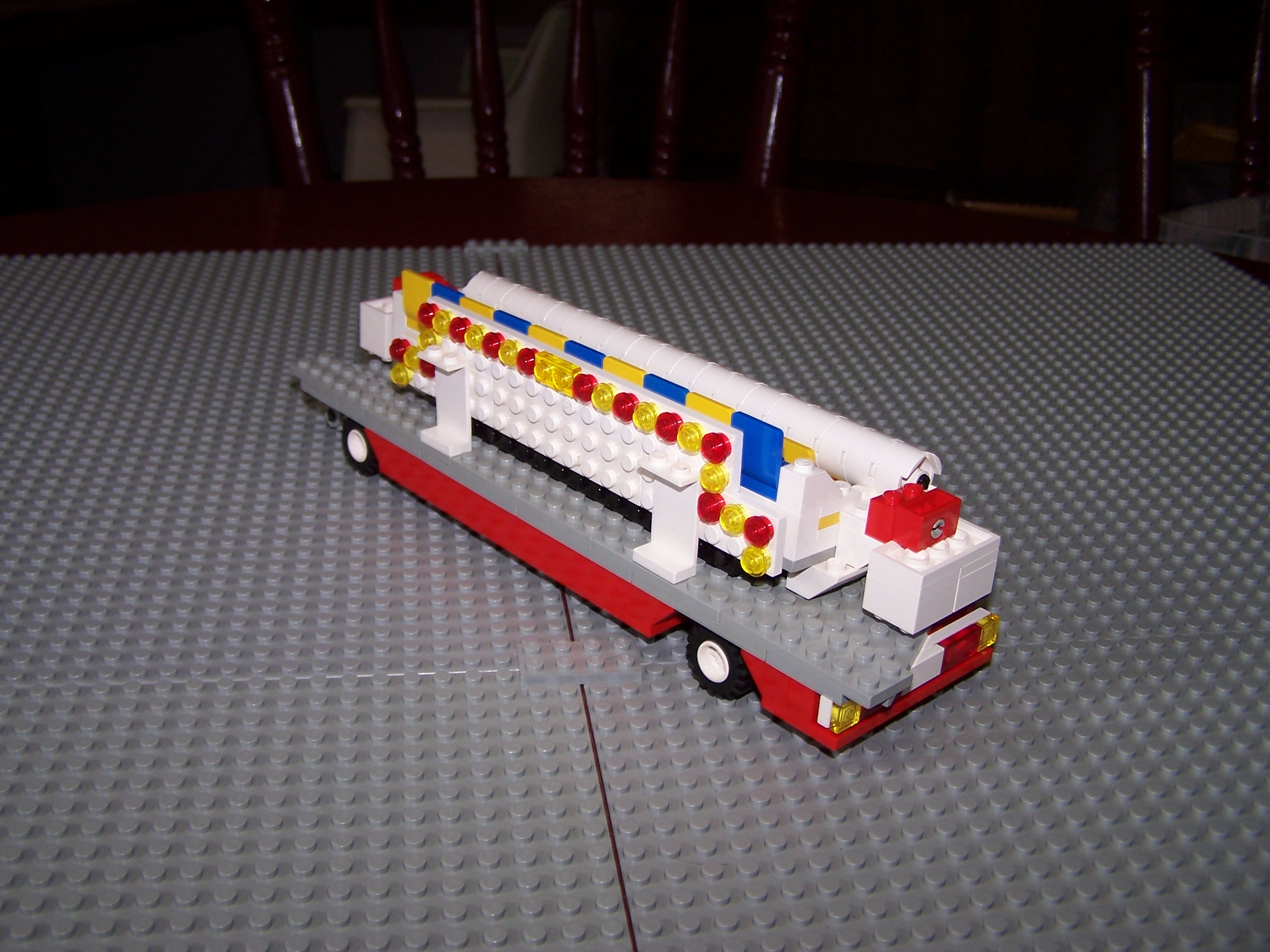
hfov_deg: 49.0
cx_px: 635
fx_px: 1394
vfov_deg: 37.7
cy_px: 476
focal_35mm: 38
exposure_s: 1/60
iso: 80
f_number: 2.8
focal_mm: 6.3
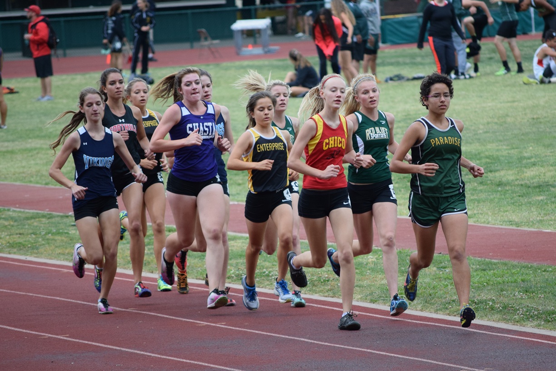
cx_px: 278
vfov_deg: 4.6
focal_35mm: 300
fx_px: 4633
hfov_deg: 6.9
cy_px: 186
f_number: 5.6
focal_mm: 200
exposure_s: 1/500
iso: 800
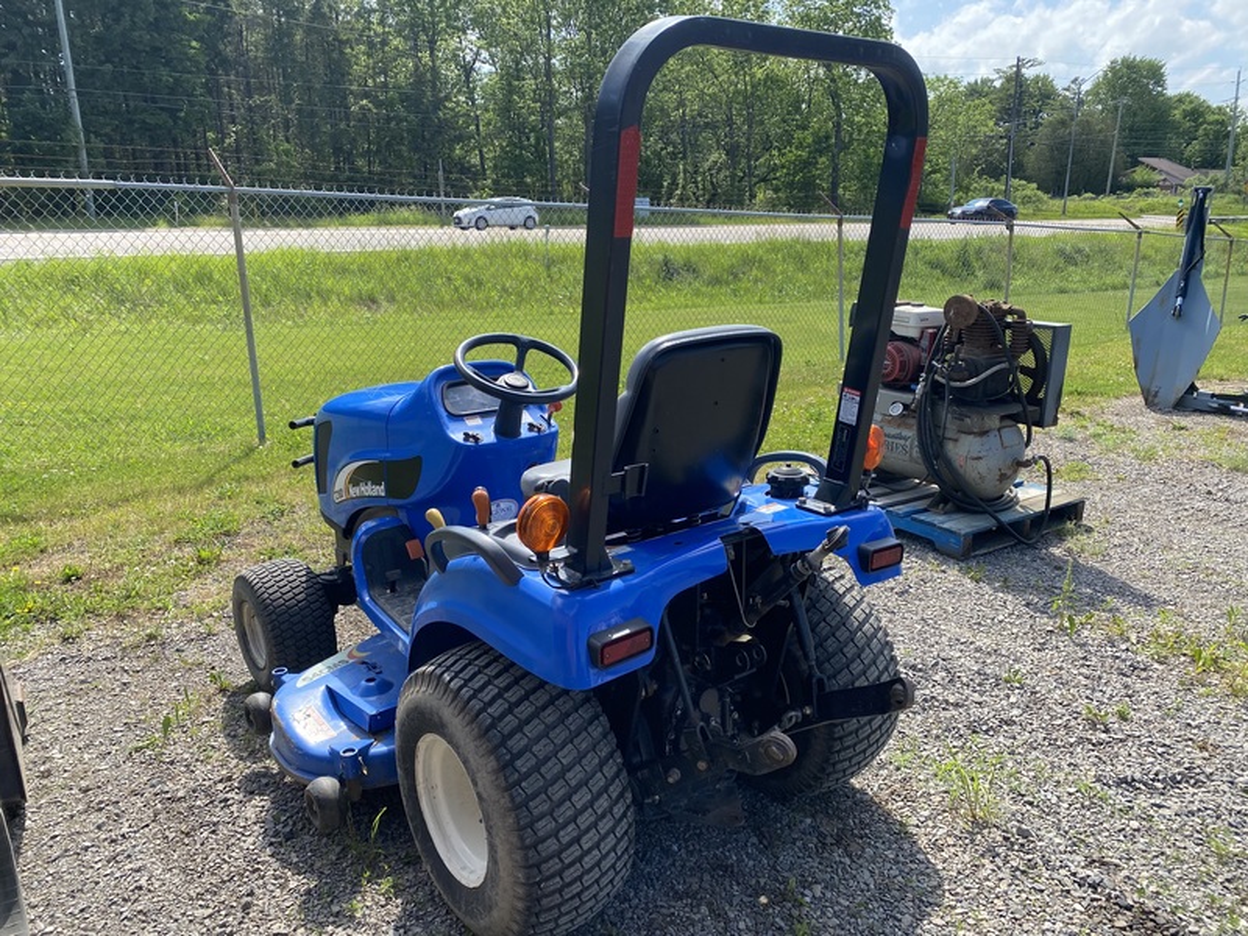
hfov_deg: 67.3
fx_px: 937
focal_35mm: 26
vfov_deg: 53.1
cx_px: 624
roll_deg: +0.3
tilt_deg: -16.8
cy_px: 468
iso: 32
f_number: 1.8
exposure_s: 1/1025
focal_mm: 4.25
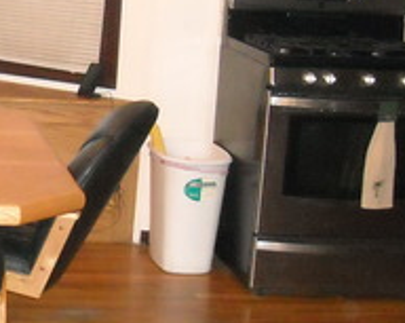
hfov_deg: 15.8
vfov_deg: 13.5
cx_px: -154
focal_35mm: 114
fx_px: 1364
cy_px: 173
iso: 702
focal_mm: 5.7
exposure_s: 1/60
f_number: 2.8
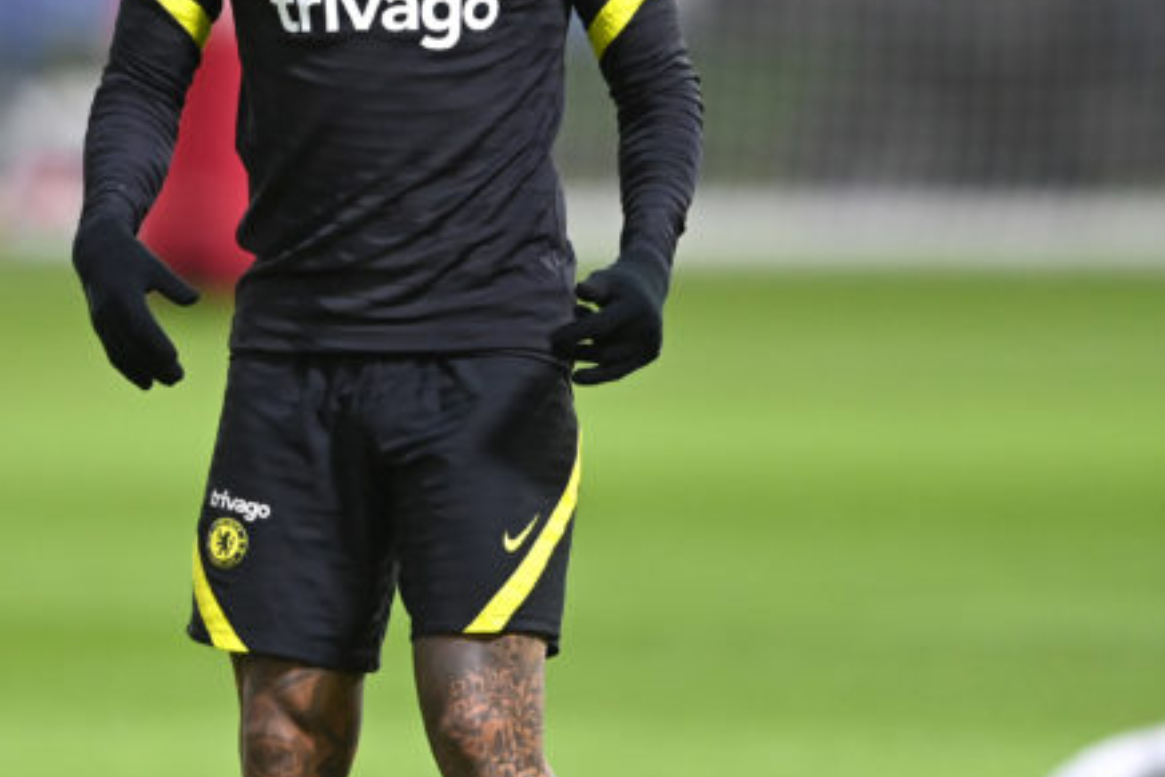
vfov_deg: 1.5
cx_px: 257
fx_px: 30428
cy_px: 405
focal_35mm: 940
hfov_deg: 2.2
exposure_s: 1/1000
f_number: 3.2
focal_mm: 400
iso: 2500
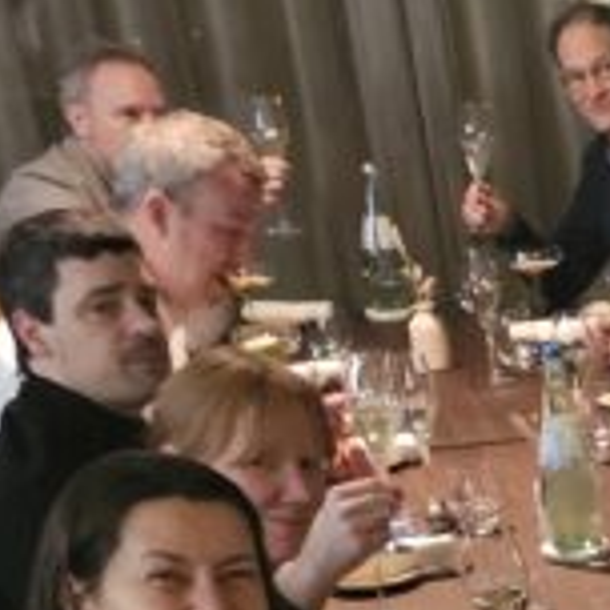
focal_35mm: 137
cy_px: 983
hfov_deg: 11.2
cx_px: 1328
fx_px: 2731
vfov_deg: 12.0
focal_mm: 6.3
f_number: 1.7
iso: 1250
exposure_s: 1/19
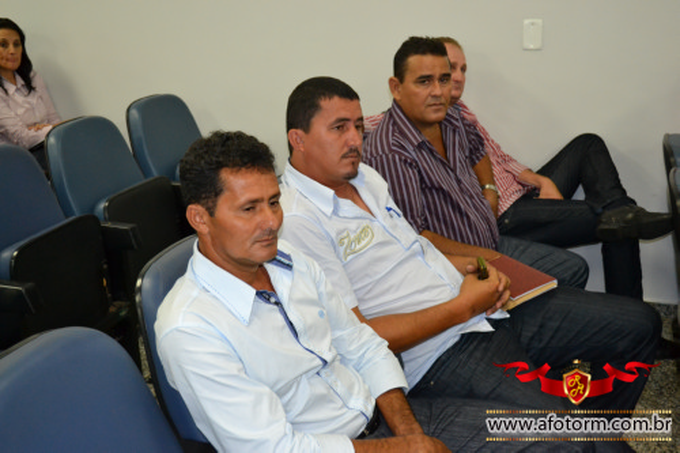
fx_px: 821
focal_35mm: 44
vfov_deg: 30.8
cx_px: 340
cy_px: 226
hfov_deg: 45.0
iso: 1800
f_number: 4.5
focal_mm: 29
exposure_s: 1/60
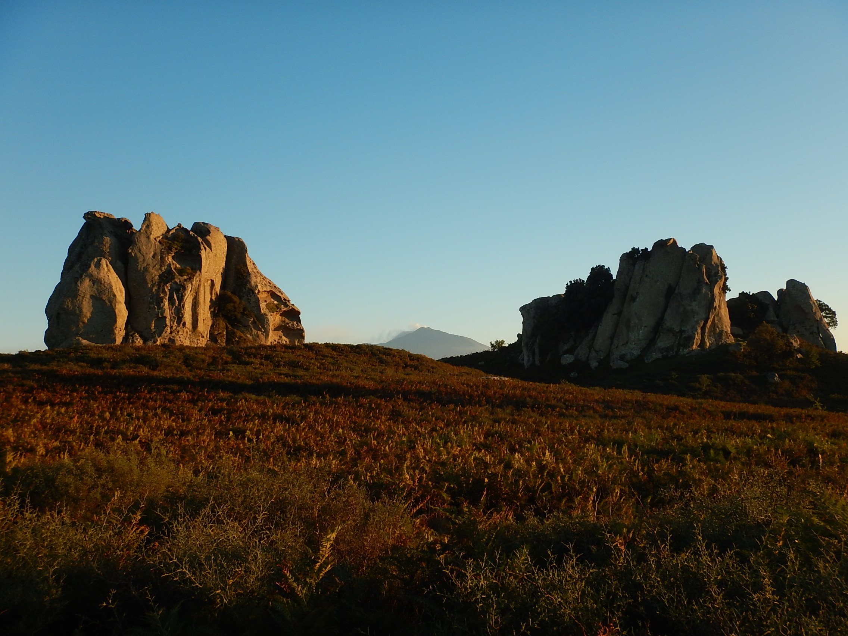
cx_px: 424
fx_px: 906
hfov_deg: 50.1
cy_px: 318
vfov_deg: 38.7
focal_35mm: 37
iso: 125
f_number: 4.2
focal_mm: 6.6
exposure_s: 1/320
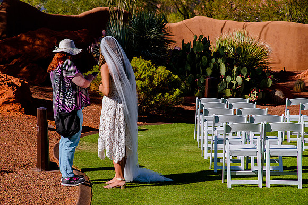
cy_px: 102
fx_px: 968
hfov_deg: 18.1
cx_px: 142
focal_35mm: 113
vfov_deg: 12.1
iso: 125
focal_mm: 105
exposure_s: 1/250
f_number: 10
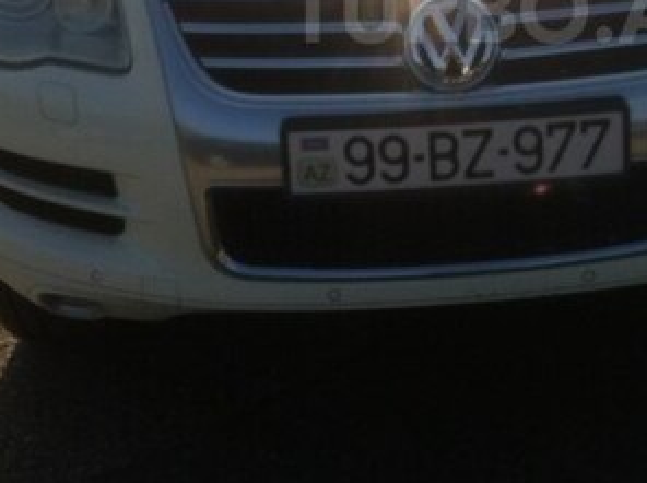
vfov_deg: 18.4
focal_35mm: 78
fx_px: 1456
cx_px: 511
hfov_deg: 24.7
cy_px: 10
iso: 80
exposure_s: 1/1588
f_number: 2.8
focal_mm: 3.85
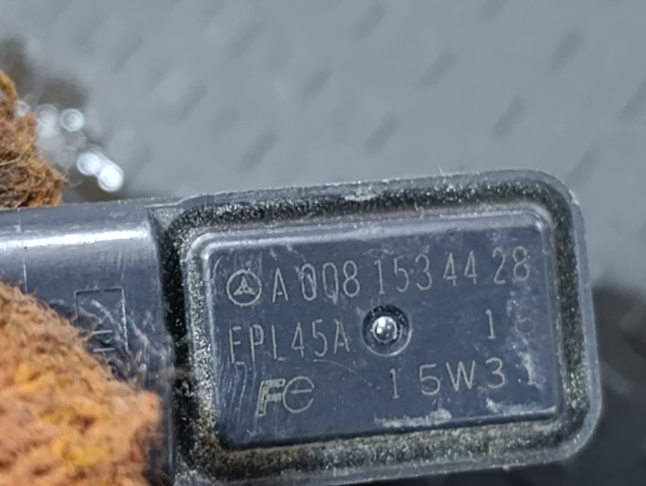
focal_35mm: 92
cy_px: 243
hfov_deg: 21.3
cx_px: 323
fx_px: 1720
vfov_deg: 16.1
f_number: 1.7
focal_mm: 6.11
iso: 2500
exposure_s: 1/25
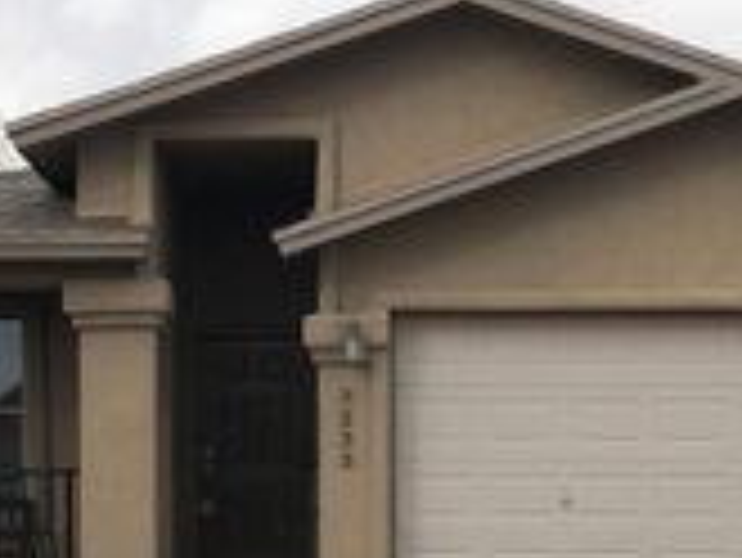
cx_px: 360
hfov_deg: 23.0
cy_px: 515
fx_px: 1823
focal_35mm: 85
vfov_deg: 17.1
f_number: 1.8
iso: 20
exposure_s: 1/827
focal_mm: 3.99
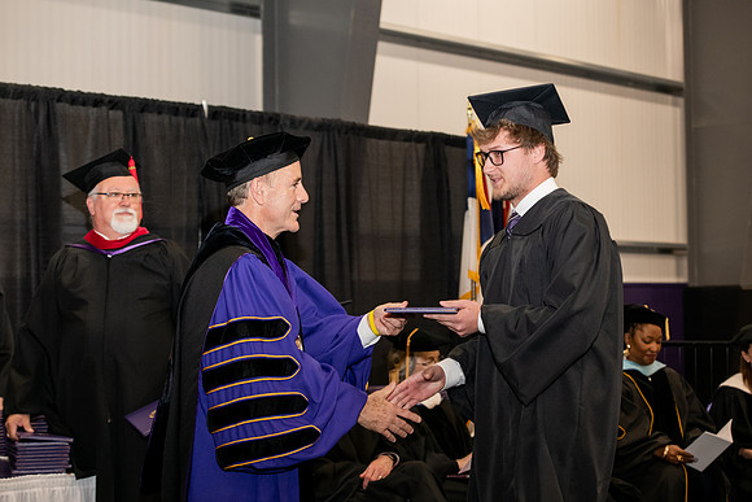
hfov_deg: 28.8
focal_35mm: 70
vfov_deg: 19.5
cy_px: 251
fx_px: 1462
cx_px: 376
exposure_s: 1/200
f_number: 5
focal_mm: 70
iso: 2000
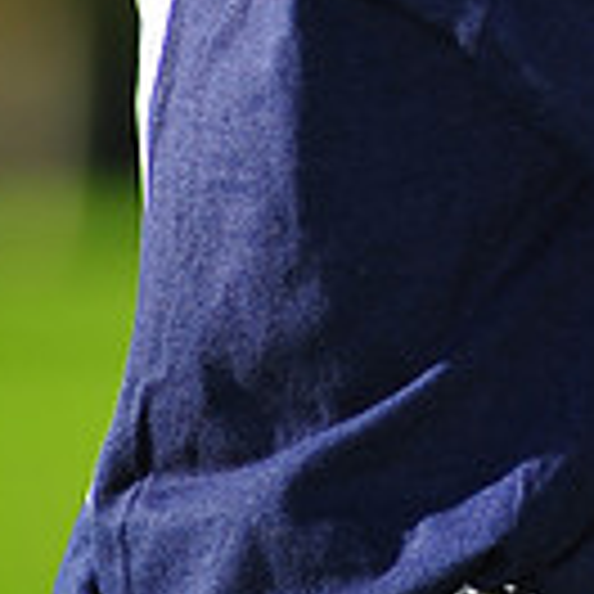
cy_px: -472
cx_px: 693
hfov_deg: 2.6
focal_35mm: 671
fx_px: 13027
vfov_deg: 2.6
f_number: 3.5
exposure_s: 1/1600
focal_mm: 180
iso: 200
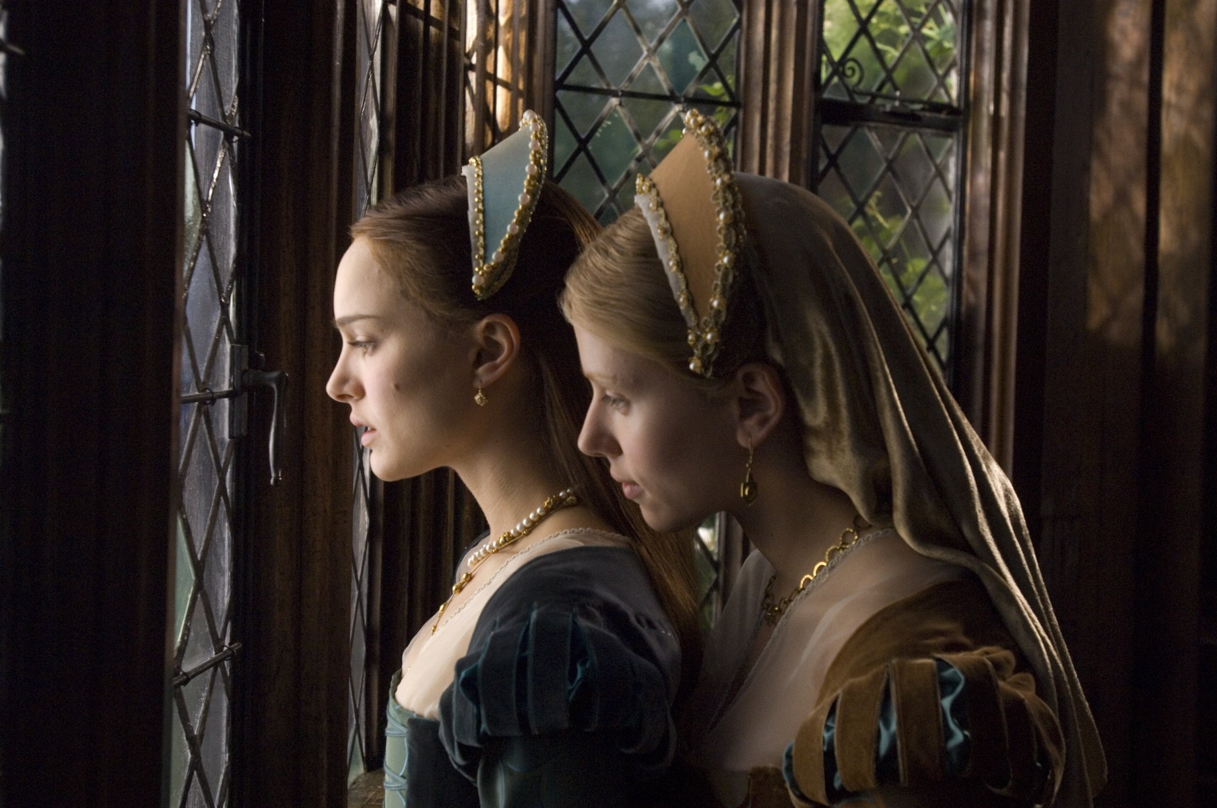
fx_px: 1773
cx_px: 608
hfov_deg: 37.9
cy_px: 404
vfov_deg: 25.7
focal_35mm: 52
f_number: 5
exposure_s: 1/80
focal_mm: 35
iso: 640
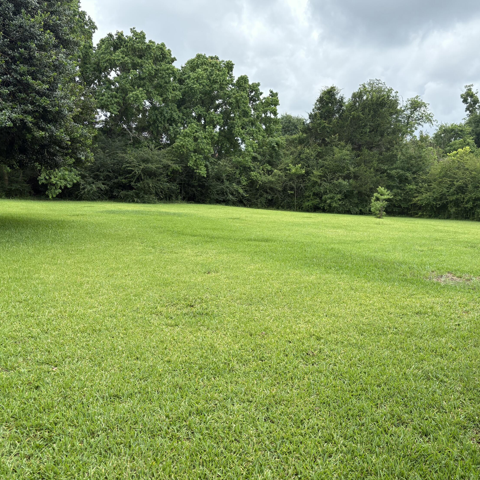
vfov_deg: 52.5
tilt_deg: -6.5
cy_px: 239
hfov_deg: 52.4
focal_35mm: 31
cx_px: 273
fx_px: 486
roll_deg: -1.4
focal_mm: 5.96
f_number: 1.6
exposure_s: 1/1217
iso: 64
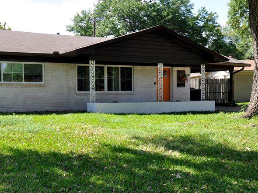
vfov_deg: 29.1
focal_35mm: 50
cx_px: 112
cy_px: 103
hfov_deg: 38.1
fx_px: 373
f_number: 9
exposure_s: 1/160
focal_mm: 20
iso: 200
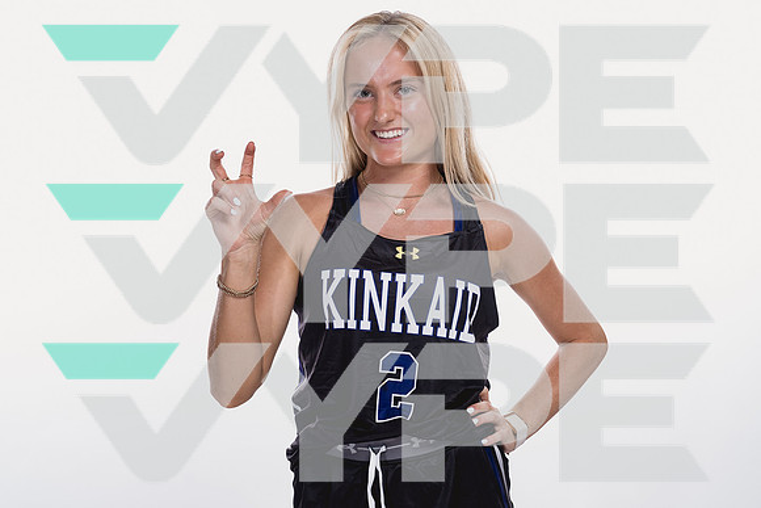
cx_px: 377
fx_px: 1059
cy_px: 253
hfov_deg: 39.5
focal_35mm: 50
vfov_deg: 27.0
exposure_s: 1/250
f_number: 5.6
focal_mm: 49
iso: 400
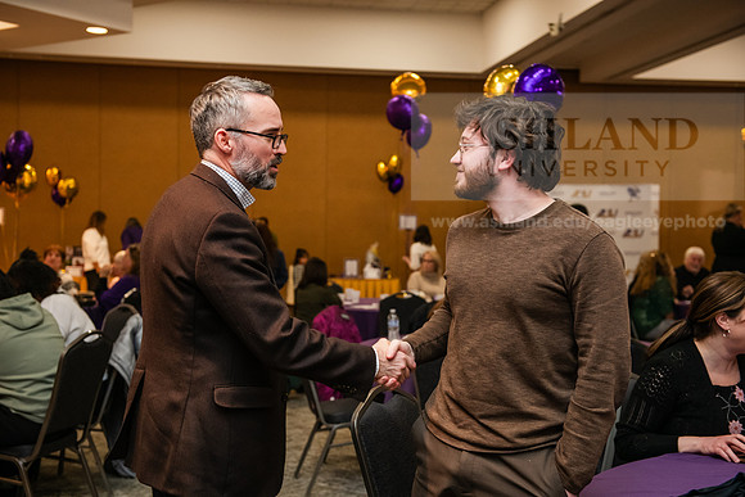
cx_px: 372
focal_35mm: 50
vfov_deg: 27.0
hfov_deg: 39.6
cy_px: 248
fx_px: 1035
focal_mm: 50
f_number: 3.5
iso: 2000
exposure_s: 1/200
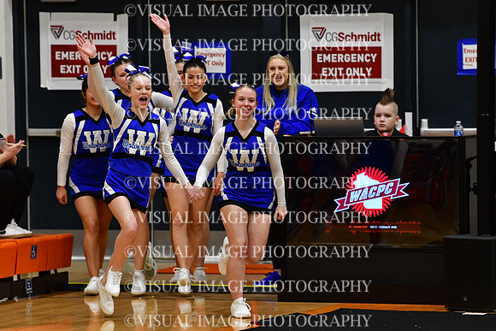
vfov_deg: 4.6
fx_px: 4134
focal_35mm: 300
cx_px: 248
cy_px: 166
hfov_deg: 6.9
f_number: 4
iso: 4000
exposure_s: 1/500
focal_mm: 200
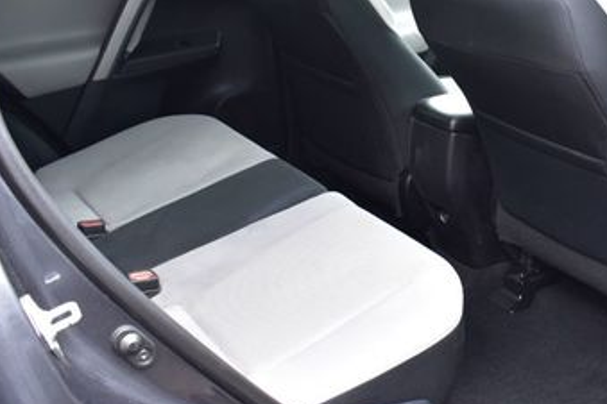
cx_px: 501
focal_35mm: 51
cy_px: 150
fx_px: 860
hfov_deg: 37.2
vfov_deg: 26.4
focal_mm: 18
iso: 500
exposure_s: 1/15
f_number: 6.3
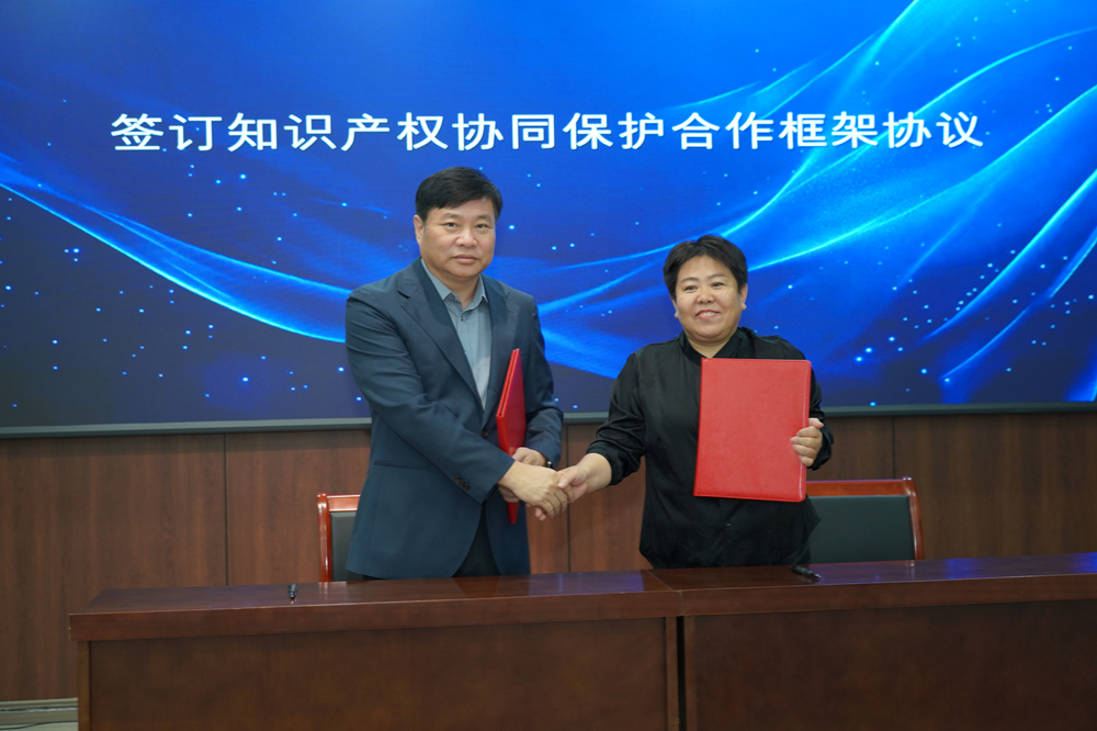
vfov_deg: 28.1
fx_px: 1462
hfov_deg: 41.1
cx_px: 548
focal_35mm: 48
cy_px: 366
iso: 1250
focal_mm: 48
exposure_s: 1/100
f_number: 4
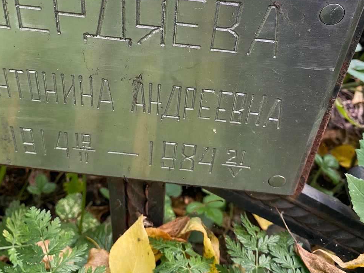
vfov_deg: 36.1
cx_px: 184
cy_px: 72
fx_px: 410
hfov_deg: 47.9
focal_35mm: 39
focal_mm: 4.25
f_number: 1.8
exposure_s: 1/92
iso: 125
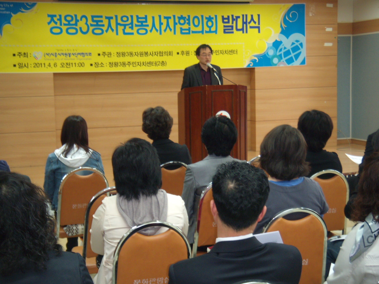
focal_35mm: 60
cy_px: 142
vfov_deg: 24.4
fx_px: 657
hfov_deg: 32.2
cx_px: 190
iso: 100
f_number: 3.8
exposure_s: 1/8.07
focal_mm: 10
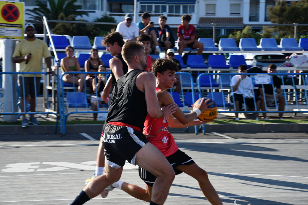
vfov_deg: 11.4
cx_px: 154
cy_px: 102
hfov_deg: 17.1
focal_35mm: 120
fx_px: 1027
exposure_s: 1/250
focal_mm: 80
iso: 125
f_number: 8
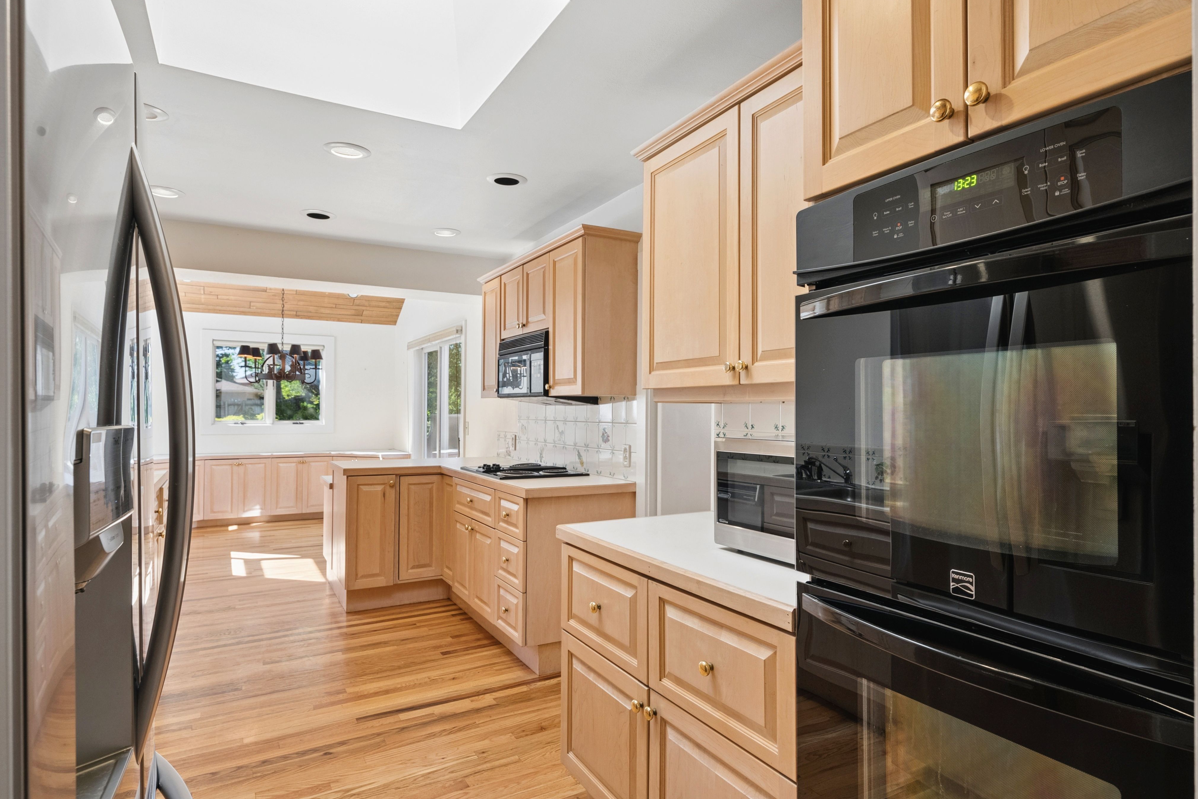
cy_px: 412
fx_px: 666
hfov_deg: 84.0
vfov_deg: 61.9
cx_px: 615
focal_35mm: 20
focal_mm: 19
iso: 800
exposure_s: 1/50
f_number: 8
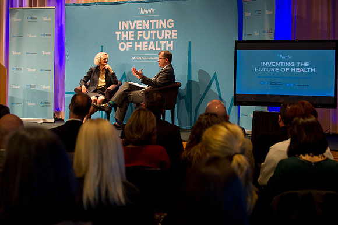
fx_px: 769
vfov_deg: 16.6
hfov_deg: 24.8
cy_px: 112
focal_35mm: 82
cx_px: 169
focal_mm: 82
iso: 2500
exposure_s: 1/80
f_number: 4
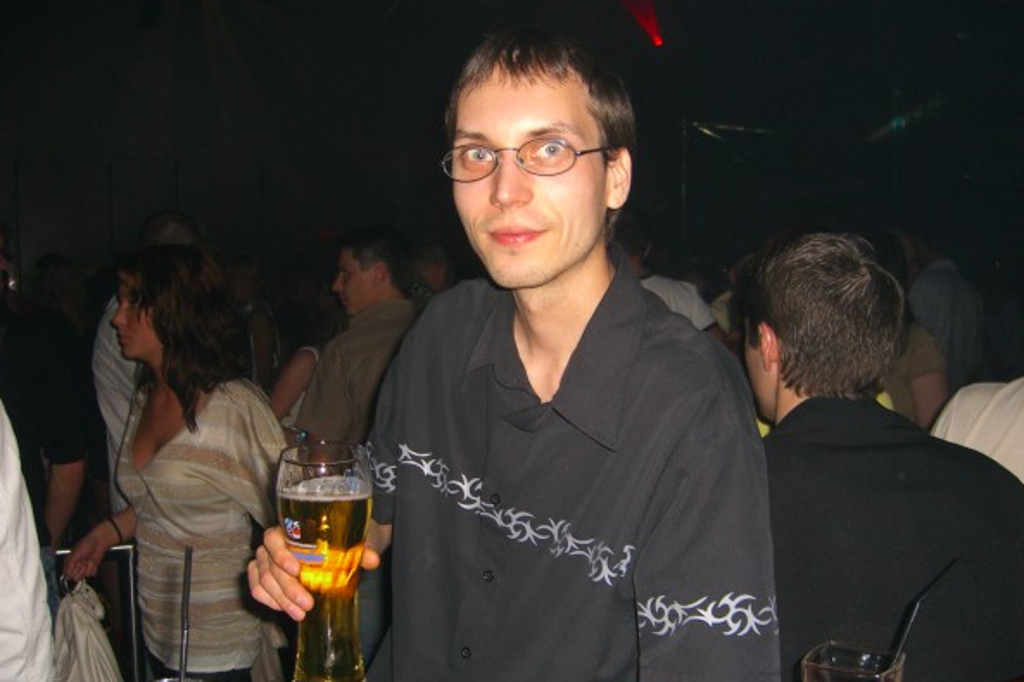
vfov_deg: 33.4
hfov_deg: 48.5
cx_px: 509
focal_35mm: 40
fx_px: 1137
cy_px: 368
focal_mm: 7.9
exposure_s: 1/60
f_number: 2.8
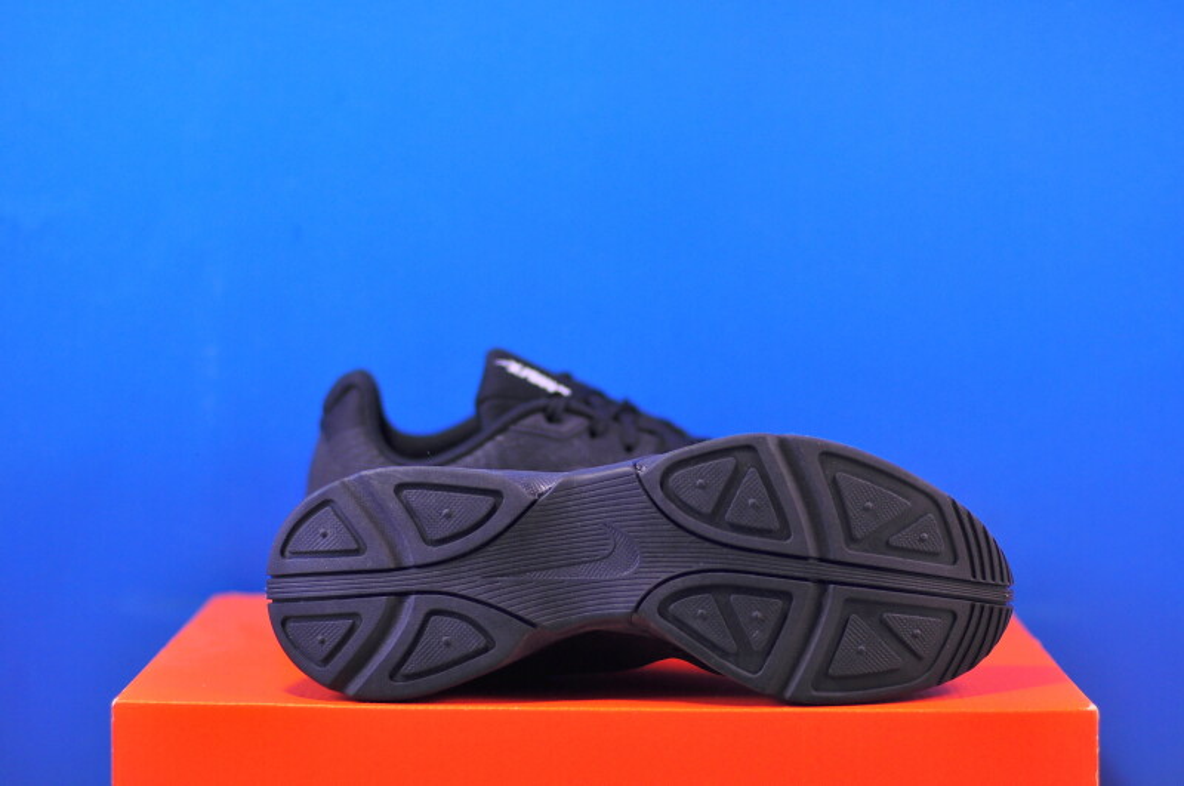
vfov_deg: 18.1
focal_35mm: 75
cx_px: 592
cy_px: 393
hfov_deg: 27.0
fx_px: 2463
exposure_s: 1/320
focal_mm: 50
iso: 250
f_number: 2
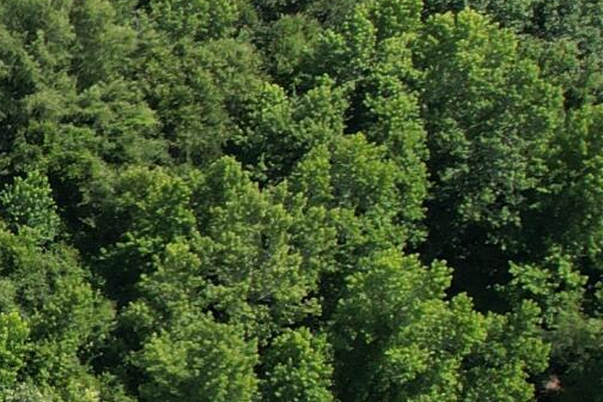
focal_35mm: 131
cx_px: -780
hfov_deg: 12.7
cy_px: 340
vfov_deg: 10.4
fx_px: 2194
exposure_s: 1/1000
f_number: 2.8
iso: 100
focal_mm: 8.38
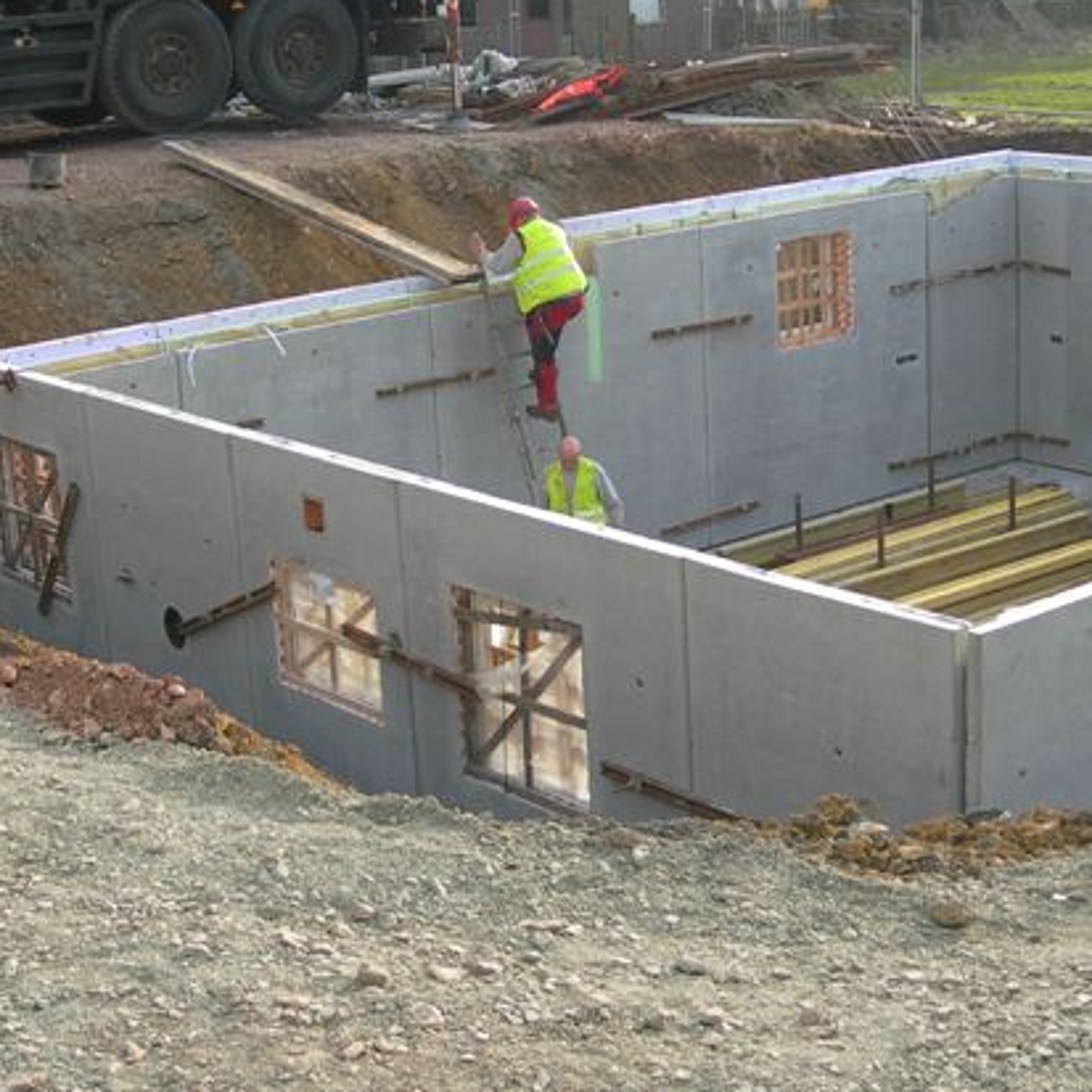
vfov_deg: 26.5
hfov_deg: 26.5
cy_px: 527
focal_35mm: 65
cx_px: 583
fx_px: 2320
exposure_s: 1/225
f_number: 2.8
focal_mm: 7.8
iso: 50
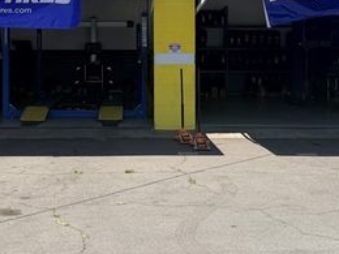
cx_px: 124
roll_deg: +0.7
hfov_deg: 32.5
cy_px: 59
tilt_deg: +0.0
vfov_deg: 24.5
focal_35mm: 59
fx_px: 578
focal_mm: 6.76
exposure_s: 1/2907
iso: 80
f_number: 1.78
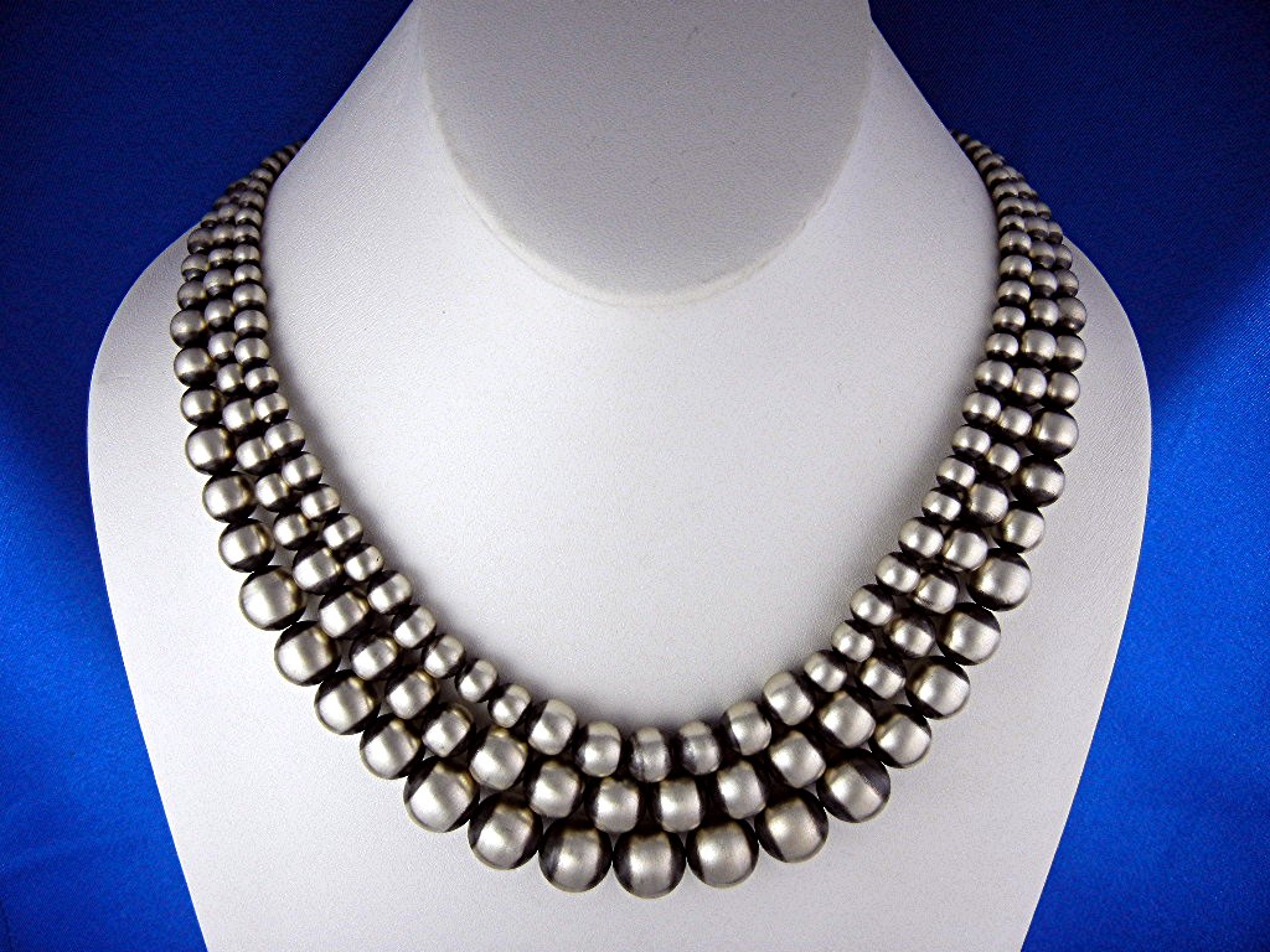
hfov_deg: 60.0
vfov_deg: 46.8
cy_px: 476
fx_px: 1101
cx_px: 635
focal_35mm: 30
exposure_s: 1/60
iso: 163
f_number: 3.5
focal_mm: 5.4
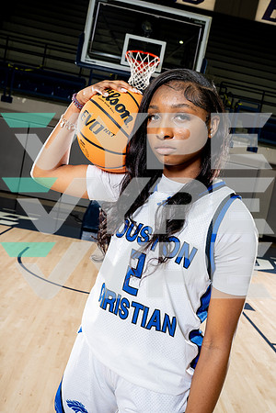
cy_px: 206
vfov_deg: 60.3
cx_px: 138
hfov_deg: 42.3
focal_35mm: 31
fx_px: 356
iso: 640
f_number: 8
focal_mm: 31
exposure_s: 1/250
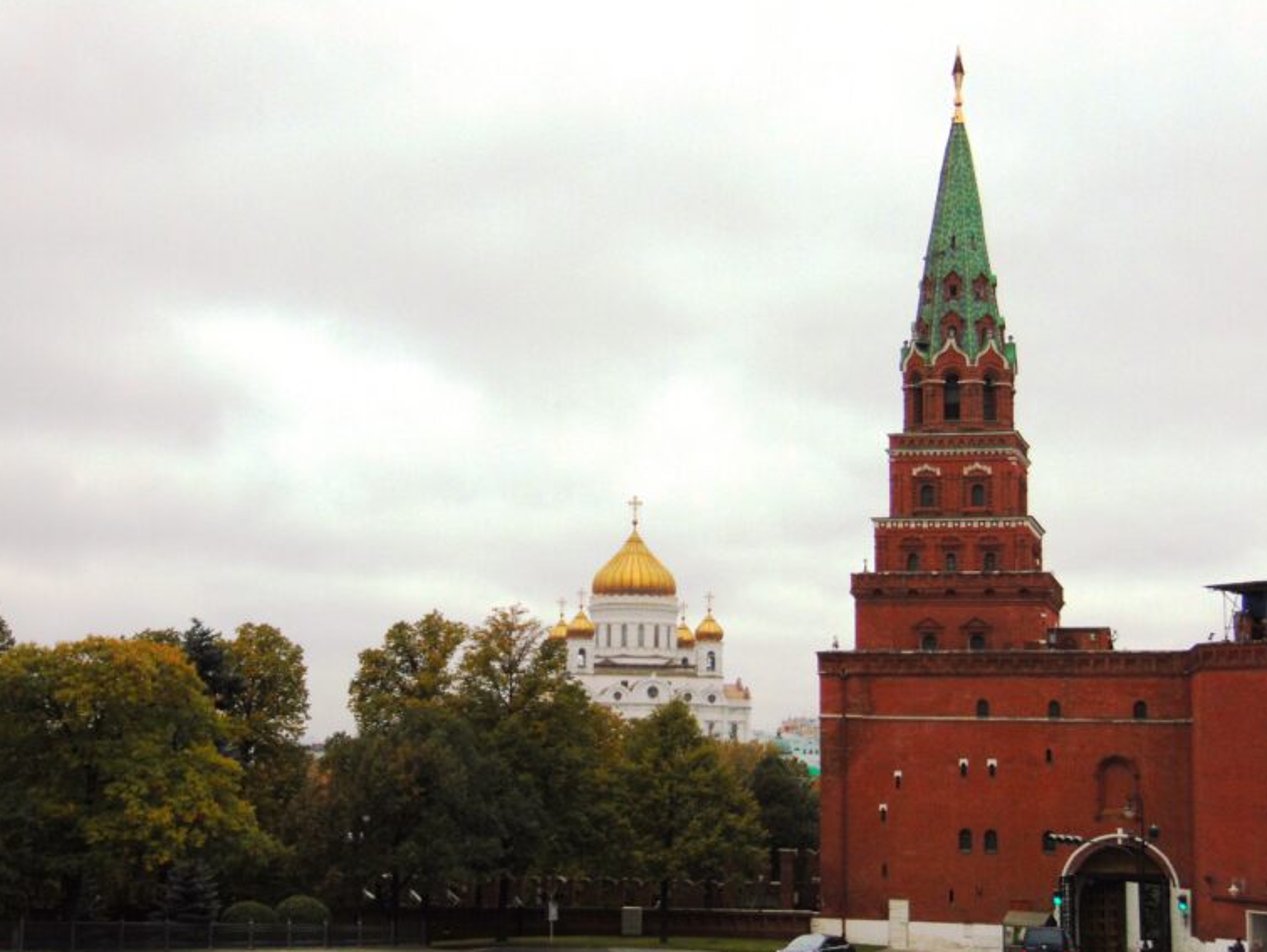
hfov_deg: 31.7
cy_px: 479
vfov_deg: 24.0
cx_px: 634
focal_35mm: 61
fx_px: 2234
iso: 80
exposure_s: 1/400
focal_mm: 10.8
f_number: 3.6
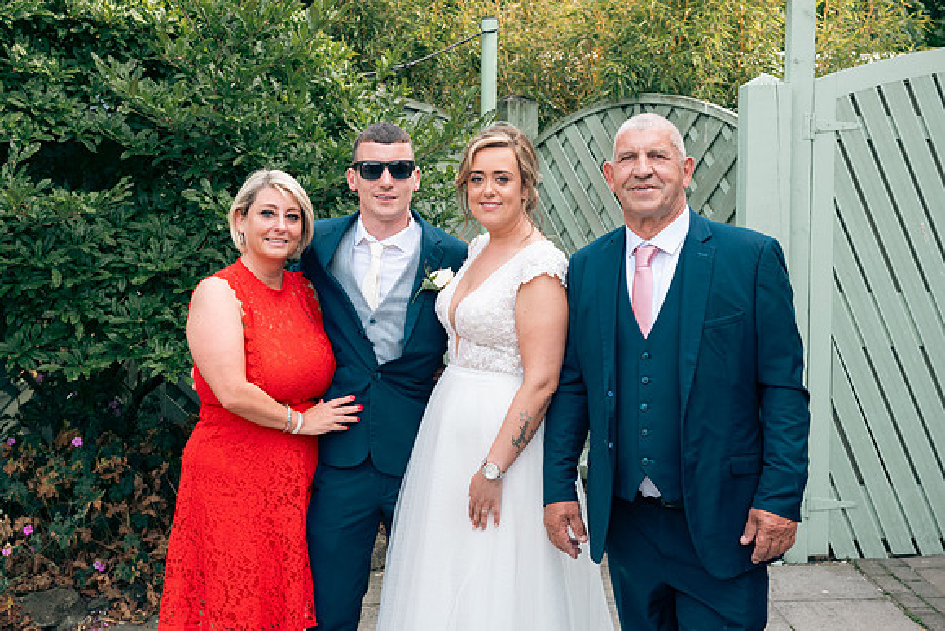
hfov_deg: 34.5
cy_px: 316
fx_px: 1523
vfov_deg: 23.4
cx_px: 472
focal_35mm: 58
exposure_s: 1/160
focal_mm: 58
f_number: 6.3
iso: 160
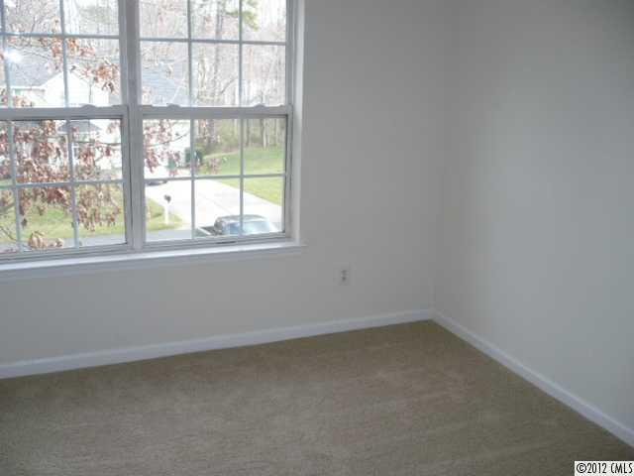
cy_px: 238
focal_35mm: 35
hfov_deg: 52.6
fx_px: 641
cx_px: 317
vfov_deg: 40.7
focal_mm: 5.8
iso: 100
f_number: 2.8
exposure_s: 1/80
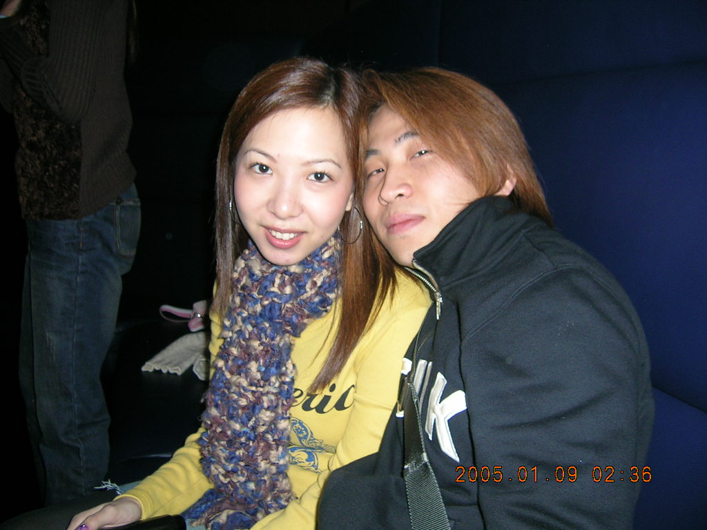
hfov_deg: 52.6
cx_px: 354
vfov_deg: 40.7
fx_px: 715
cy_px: 265
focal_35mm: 35
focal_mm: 5.4
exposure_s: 1/60.1
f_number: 2.8
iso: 50
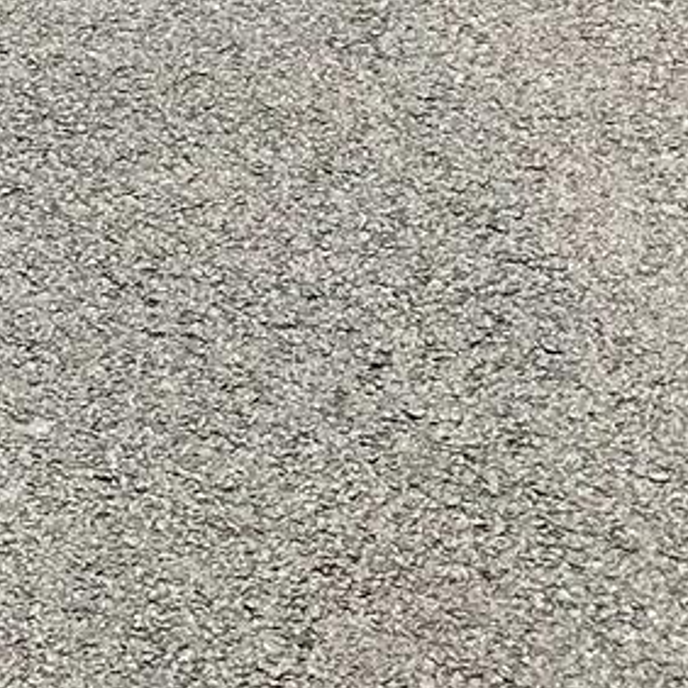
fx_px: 3463
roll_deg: +1.0
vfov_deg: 9.8
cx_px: -754
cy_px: -1027
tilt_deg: -9.0
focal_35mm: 154
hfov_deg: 10.3
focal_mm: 6.86
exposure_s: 1/4762
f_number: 1.78
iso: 80
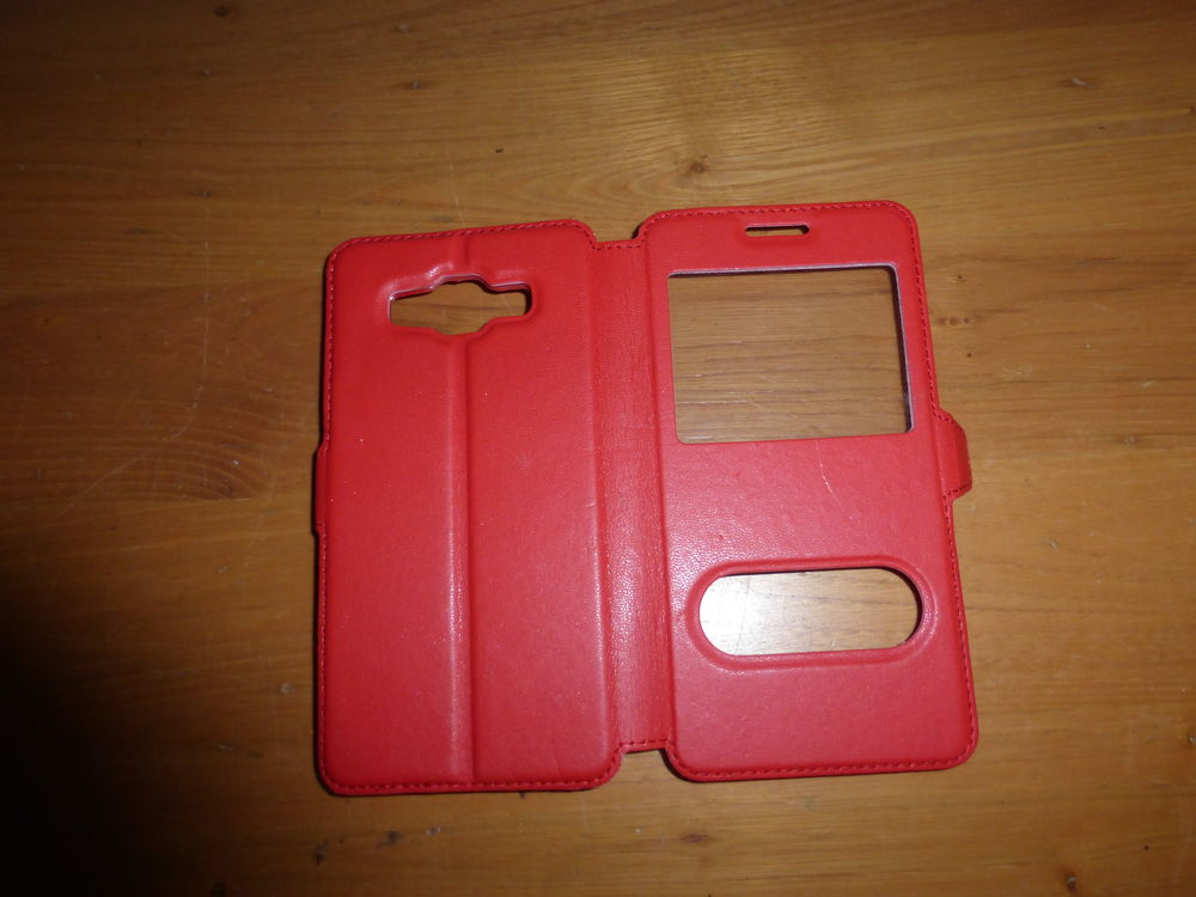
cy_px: 448
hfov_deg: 69.4
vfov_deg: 54.9
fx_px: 864
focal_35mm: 25
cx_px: 598
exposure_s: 1/125
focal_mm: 4.3
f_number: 3.3
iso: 200
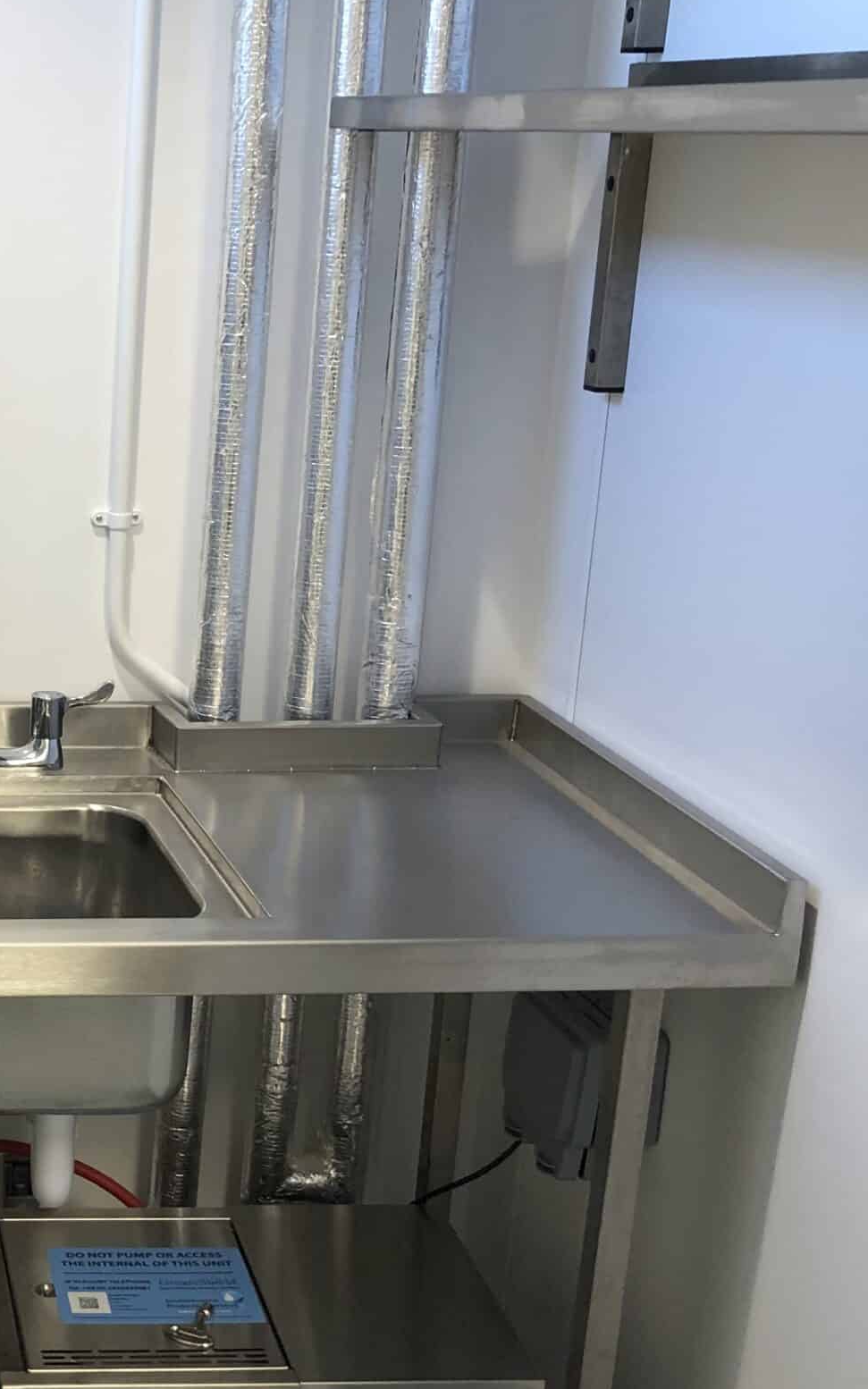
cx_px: -217
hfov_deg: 21.6
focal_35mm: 55
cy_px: 770
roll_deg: -0.5
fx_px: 2082
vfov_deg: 36.9
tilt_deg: -19.0
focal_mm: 3.99
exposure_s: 1/35
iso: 25
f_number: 1.8
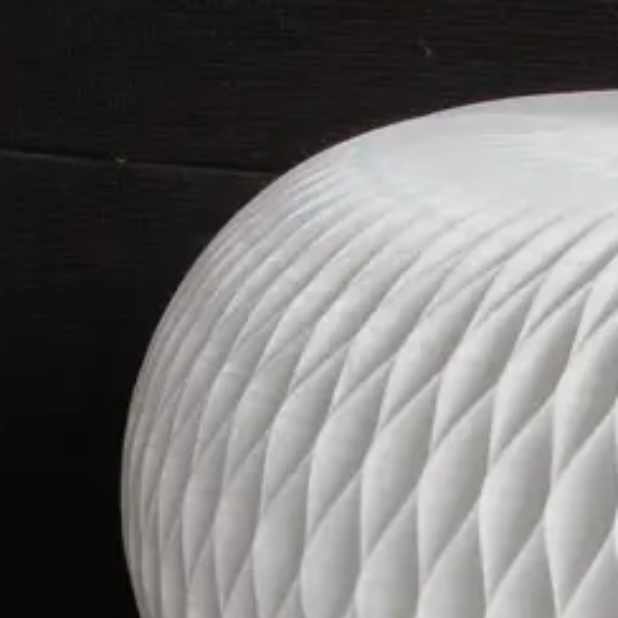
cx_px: 775
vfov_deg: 16.8
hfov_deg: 16.5
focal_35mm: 100
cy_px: 697
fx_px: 2020
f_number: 2
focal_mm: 2.87
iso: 32
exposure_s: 1/140
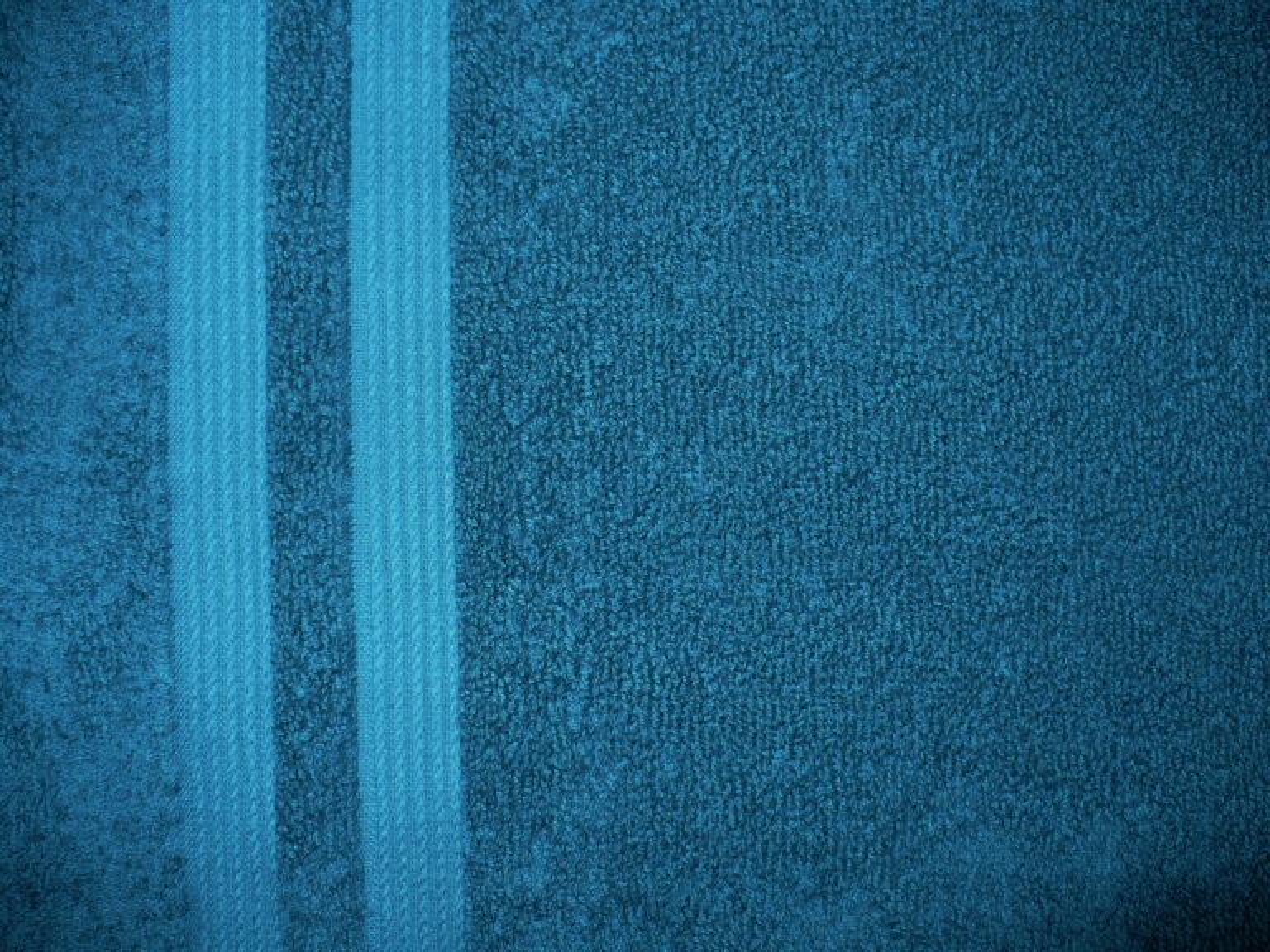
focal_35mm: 37
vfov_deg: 38.7
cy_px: 476
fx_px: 1357
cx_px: 635
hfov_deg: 50.1
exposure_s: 1/30
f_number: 2.8
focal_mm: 6.1
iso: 100
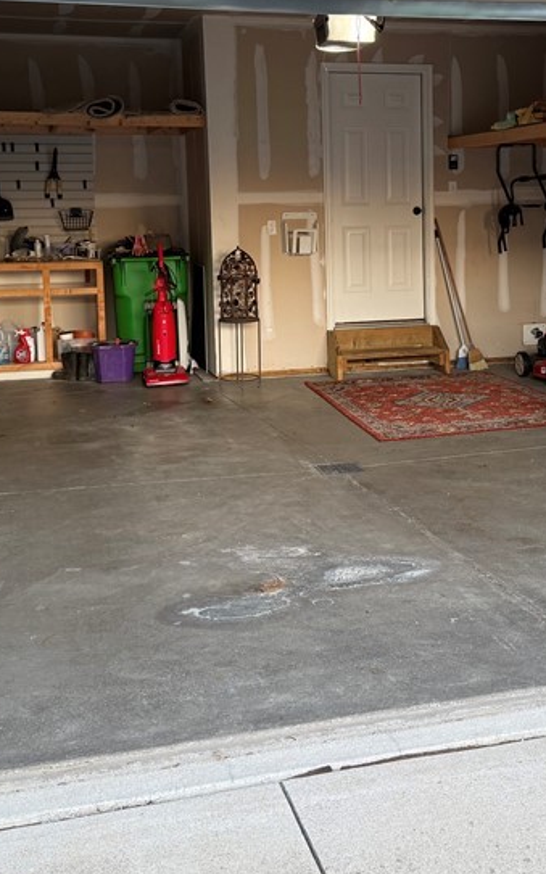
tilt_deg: -5.3
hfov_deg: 26.6
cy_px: 312
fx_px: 1144
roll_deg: +0.8
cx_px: 388
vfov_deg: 41.5
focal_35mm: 48
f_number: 1.78
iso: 100
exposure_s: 1/121
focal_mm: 6.76
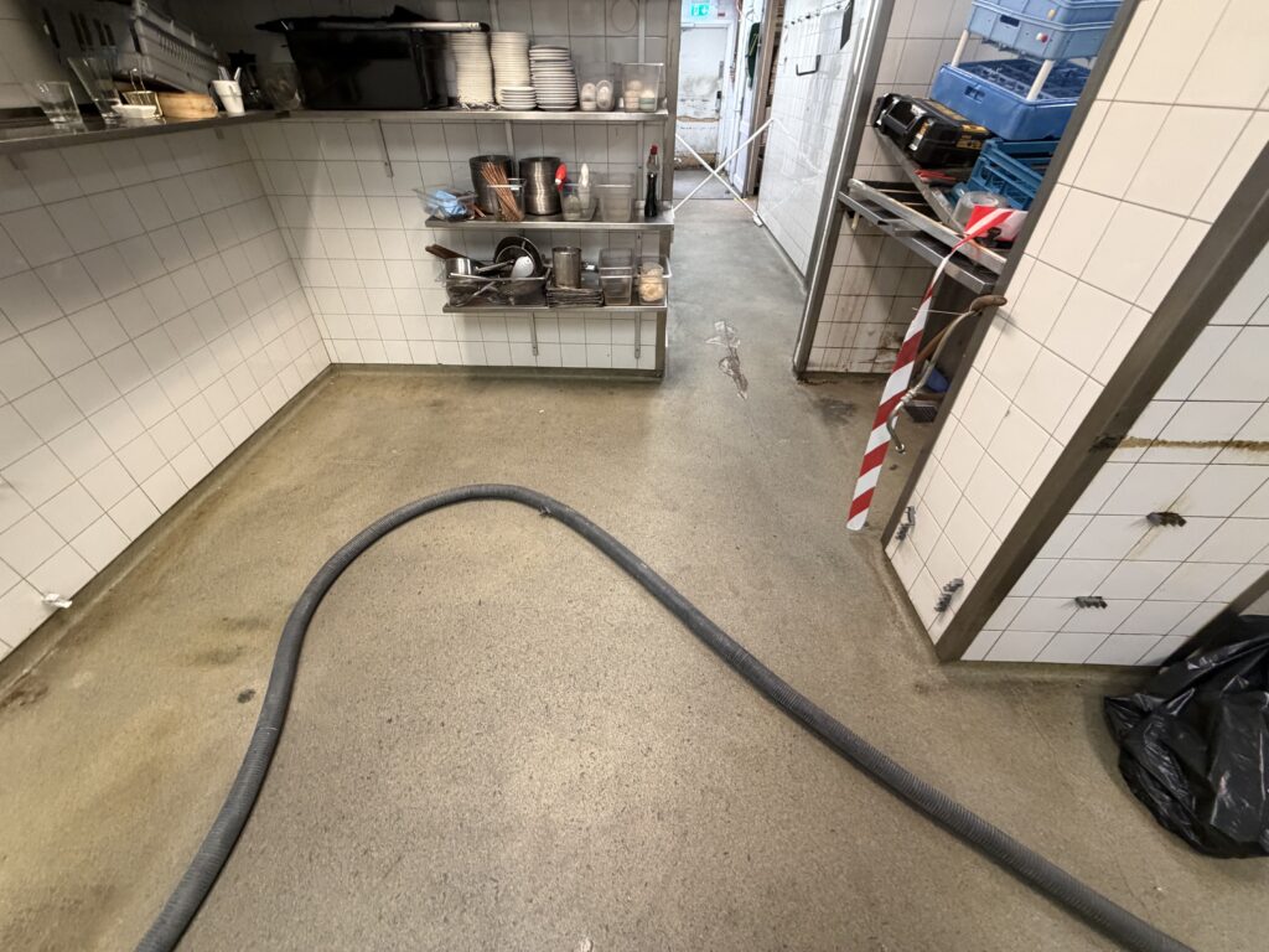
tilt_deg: -38.6
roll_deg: +0.0
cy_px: 476
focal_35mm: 14
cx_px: 634
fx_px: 513
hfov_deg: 102.1
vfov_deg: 85.7
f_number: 2.2
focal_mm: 2.22
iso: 250
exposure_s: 1/50
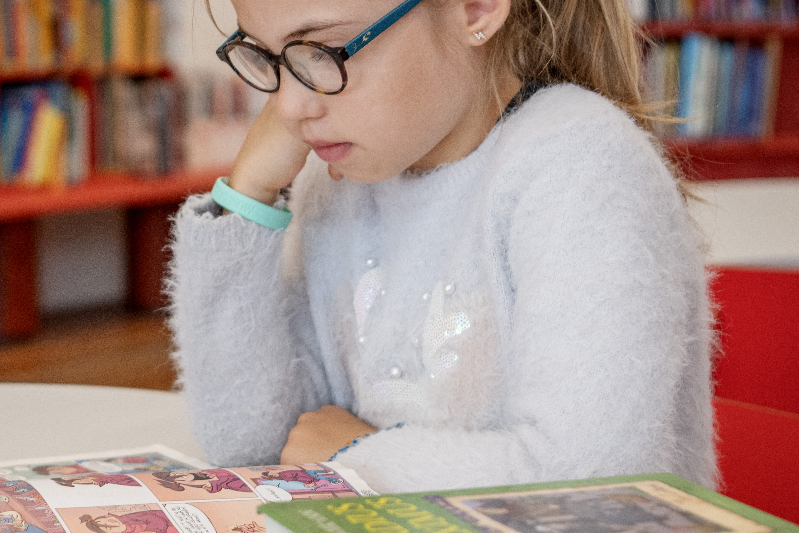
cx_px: 47
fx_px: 2485
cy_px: 253
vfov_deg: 12.2
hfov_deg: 17.9
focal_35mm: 112
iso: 640
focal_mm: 45
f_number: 3.2
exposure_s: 1/160
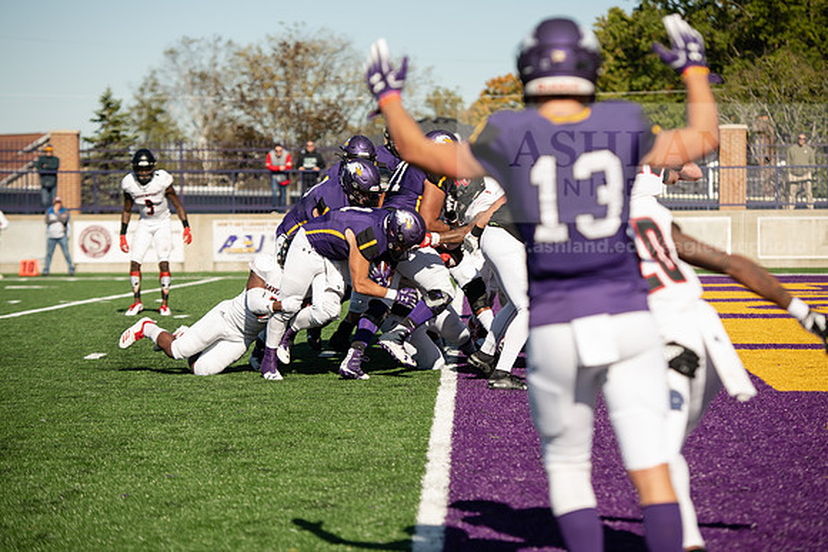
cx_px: 414
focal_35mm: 120
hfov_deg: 17.1
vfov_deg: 11.4
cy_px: 276
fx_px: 2761
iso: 160
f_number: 3.5
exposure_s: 1/2000
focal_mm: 120
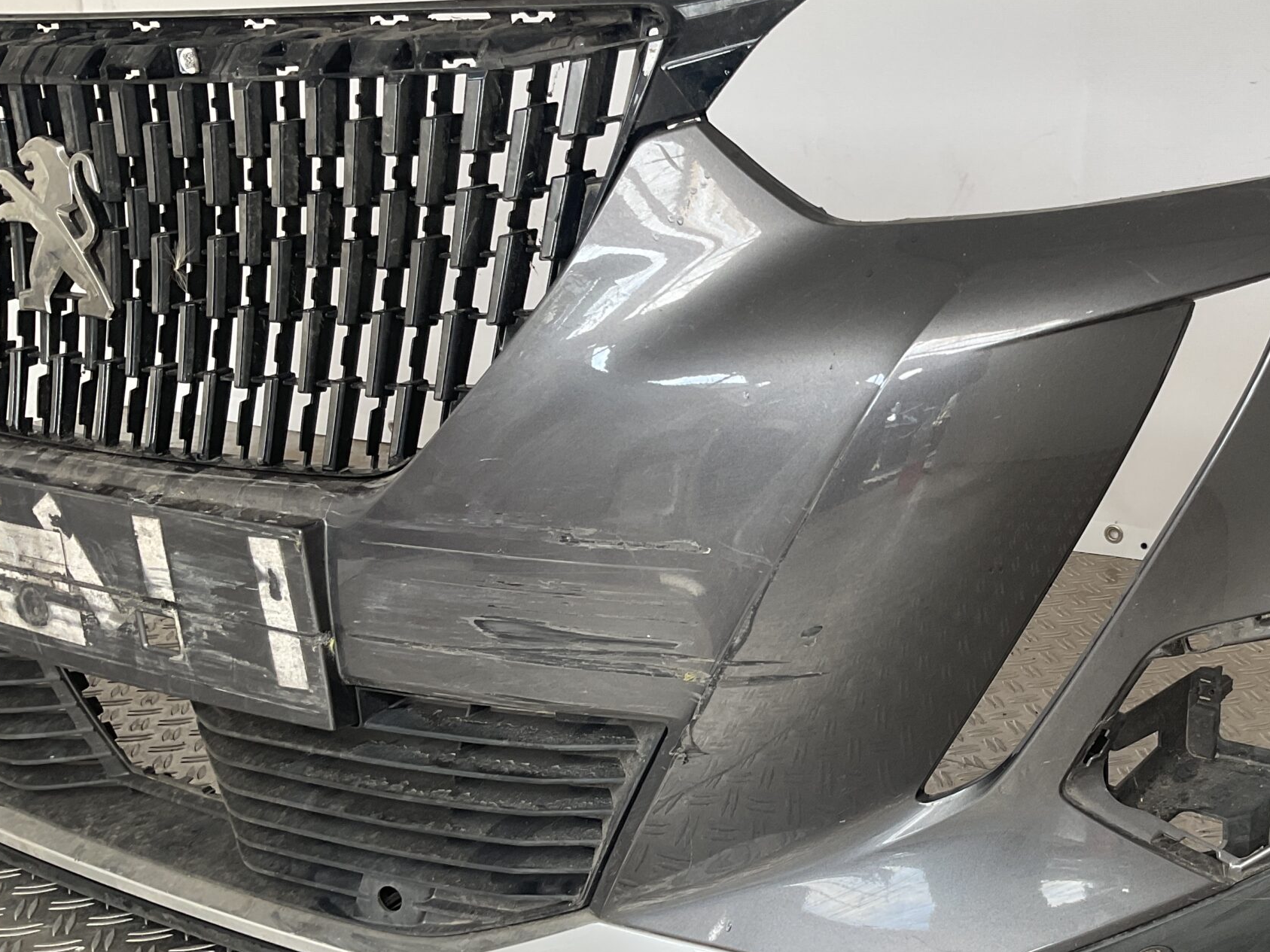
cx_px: 954
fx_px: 1614
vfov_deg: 32.8
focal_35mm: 44
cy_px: 546
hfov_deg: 41.7
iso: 32
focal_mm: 3
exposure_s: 1/100
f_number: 1.8
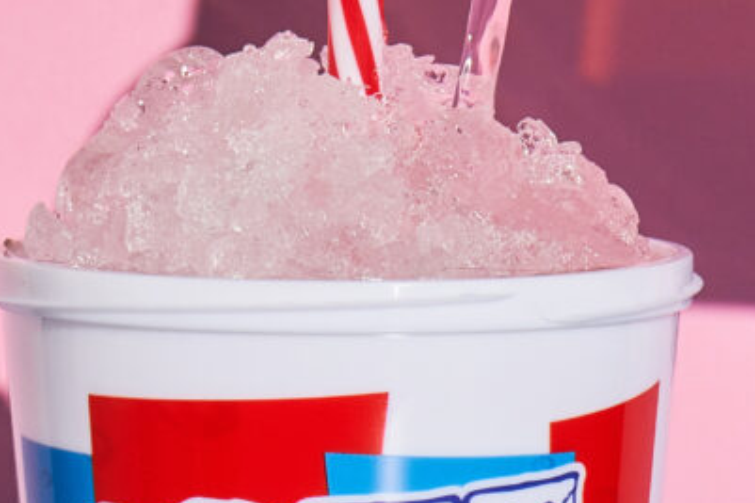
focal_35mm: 984
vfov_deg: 1.4
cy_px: 221
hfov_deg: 2.1
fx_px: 20627
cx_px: 1197
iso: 320
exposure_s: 1/125
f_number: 9
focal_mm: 154
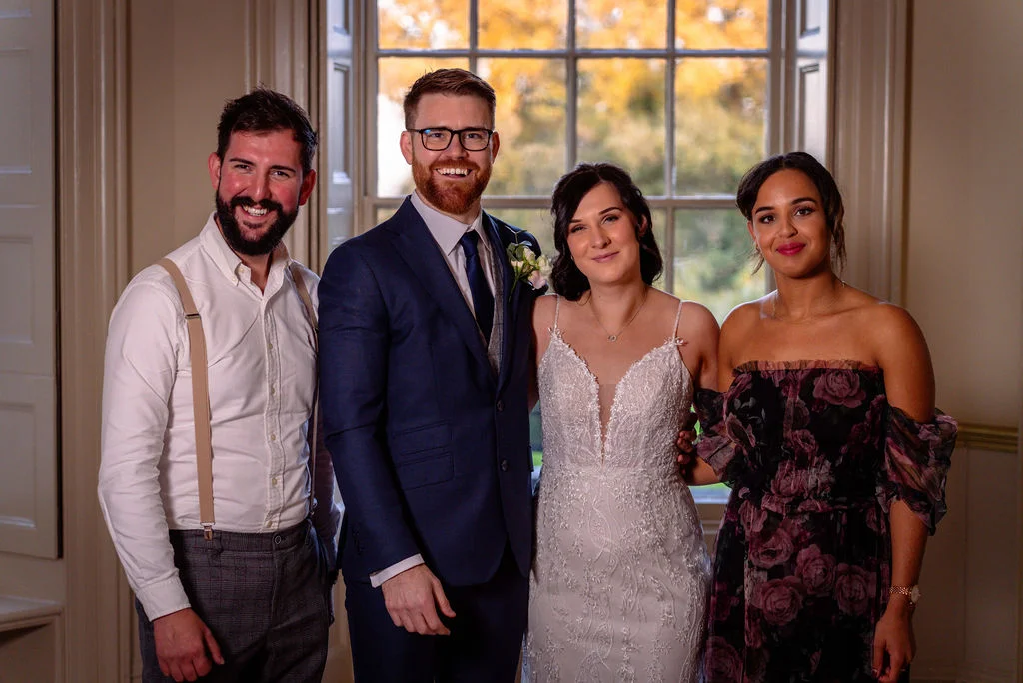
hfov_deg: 29.2
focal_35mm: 69
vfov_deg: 19.7
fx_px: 1961
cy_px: 342
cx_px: 512
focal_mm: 69
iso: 1000
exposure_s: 1/200
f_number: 2.8
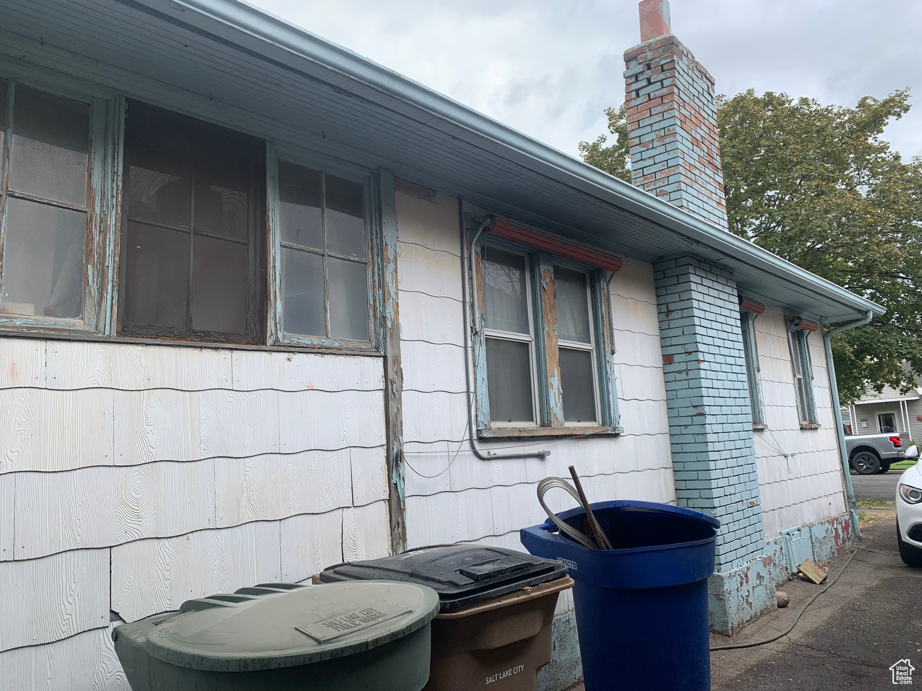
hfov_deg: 67.3
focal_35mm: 26
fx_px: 693
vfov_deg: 53.1
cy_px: 346
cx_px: 461
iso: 25
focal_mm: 4.25
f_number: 1.8
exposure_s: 1/500
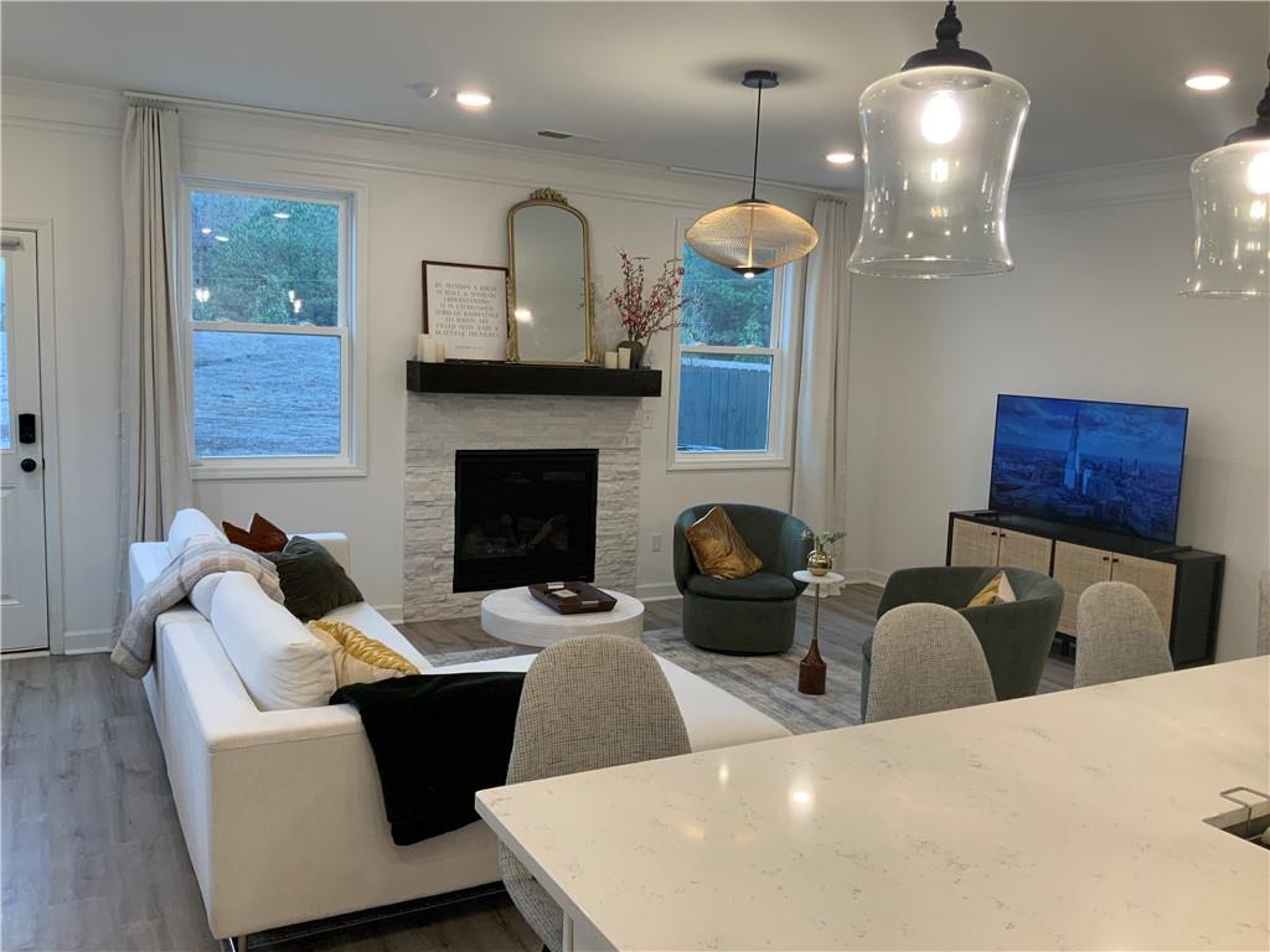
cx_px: 635
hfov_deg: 61.7
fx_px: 1064
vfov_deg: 48.2
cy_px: 476
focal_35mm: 29
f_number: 1.8
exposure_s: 1/60
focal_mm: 3
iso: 50
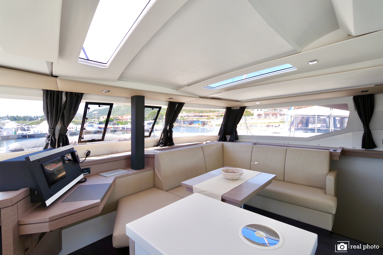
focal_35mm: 17
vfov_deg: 70.5
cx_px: 192
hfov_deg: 93.3
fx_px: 181
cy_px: 128
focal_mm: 17
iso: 400
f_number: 10
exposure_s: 1/80
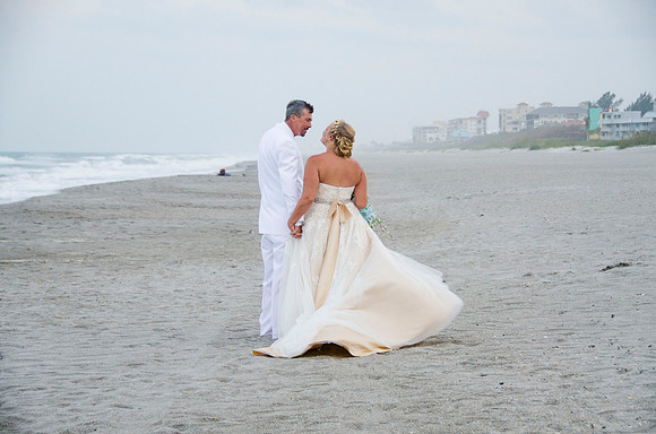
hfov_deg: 22.0
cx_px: 328
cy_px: 217
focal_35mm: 93
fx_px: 1691
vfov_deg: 14.6
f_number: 5.6
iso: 200
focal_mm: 62
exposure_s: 1/60
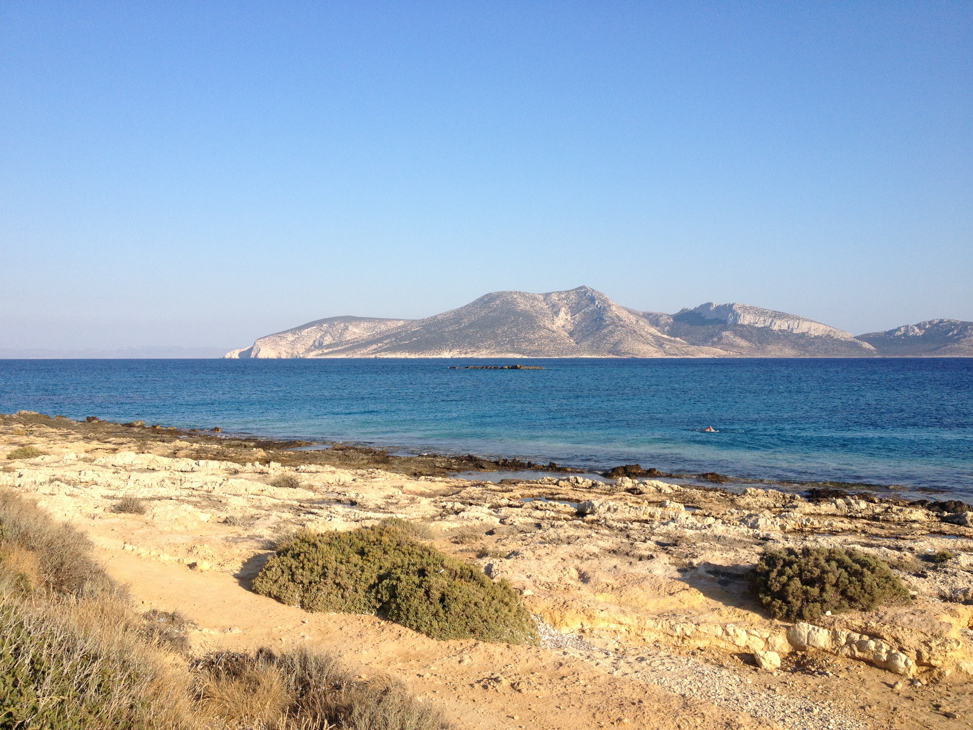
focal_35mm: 35
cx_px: 486
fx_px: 984
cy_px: 365
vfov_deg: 40.7
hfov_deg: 52.6
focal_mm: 4.28
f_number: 2.4
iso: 50
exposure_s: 1/1381
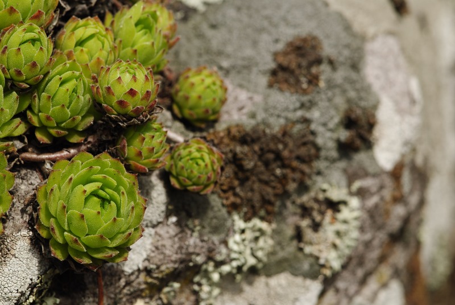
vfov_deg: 10.8
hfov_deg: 16.0
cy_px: 152
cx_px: 228
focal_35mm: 128
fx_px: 1614
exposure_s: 1/125
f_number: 9
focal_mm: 85
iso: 100
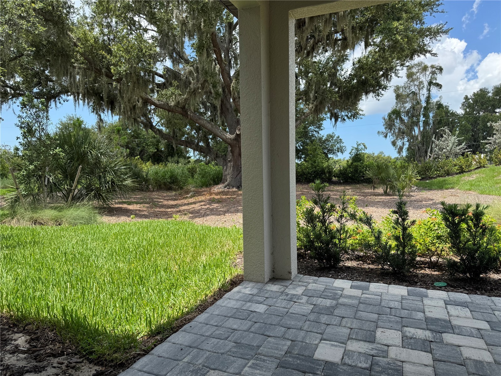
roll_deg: +0.9
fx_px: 347
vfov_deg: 56.8
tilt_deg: -3.4
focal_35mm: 24
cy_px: 188
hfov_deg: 71.6
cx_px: 250
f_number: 1.78
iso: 80
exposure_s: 1/1721
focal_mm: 6.76
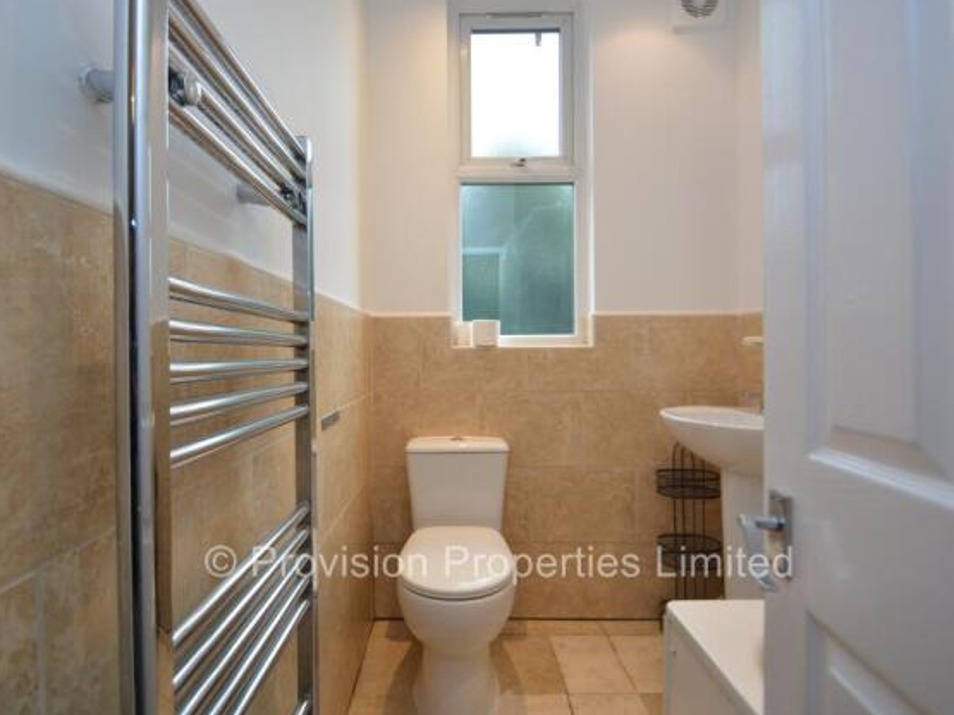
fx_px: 468
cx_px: 498
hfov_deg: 91.0
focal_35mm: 17
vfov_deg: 74.7
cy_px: 367
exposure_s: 1/60
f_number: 4
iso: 400
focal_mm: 10
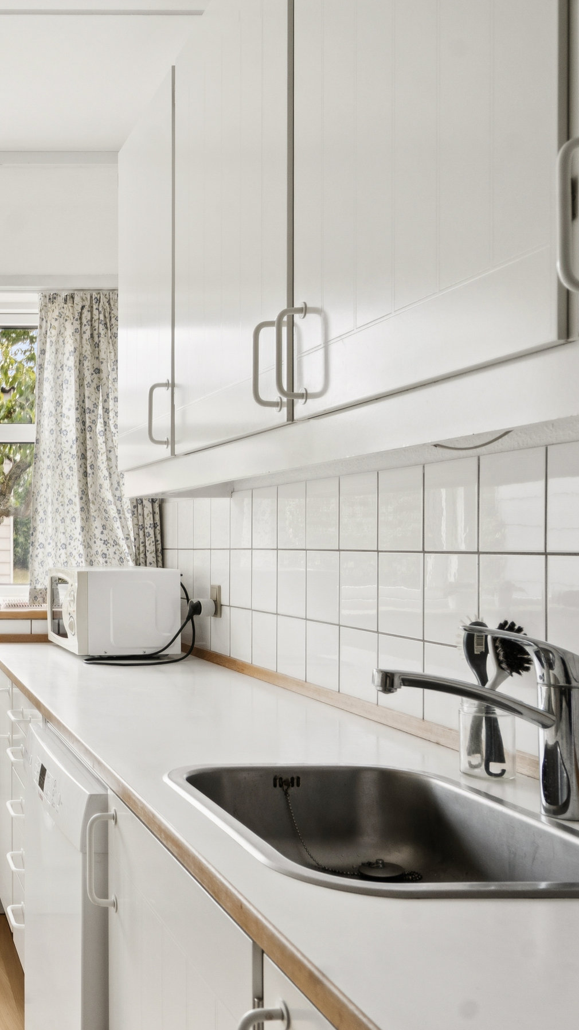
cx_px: -89
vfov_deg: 56.6
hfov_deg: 29.6
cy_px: 543
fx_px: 955
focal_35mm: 35
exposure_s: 1/250
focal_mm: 20
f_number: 7.1
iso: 800
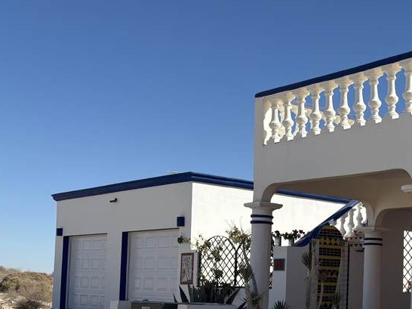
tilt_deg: +3.3
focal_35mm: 61
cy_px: 243
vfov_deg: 23.7
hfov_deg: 30.1
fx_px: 726
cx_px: 383
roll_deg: -1.4
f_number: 1.6
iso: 50
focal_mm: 5.96
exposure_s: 1/4854
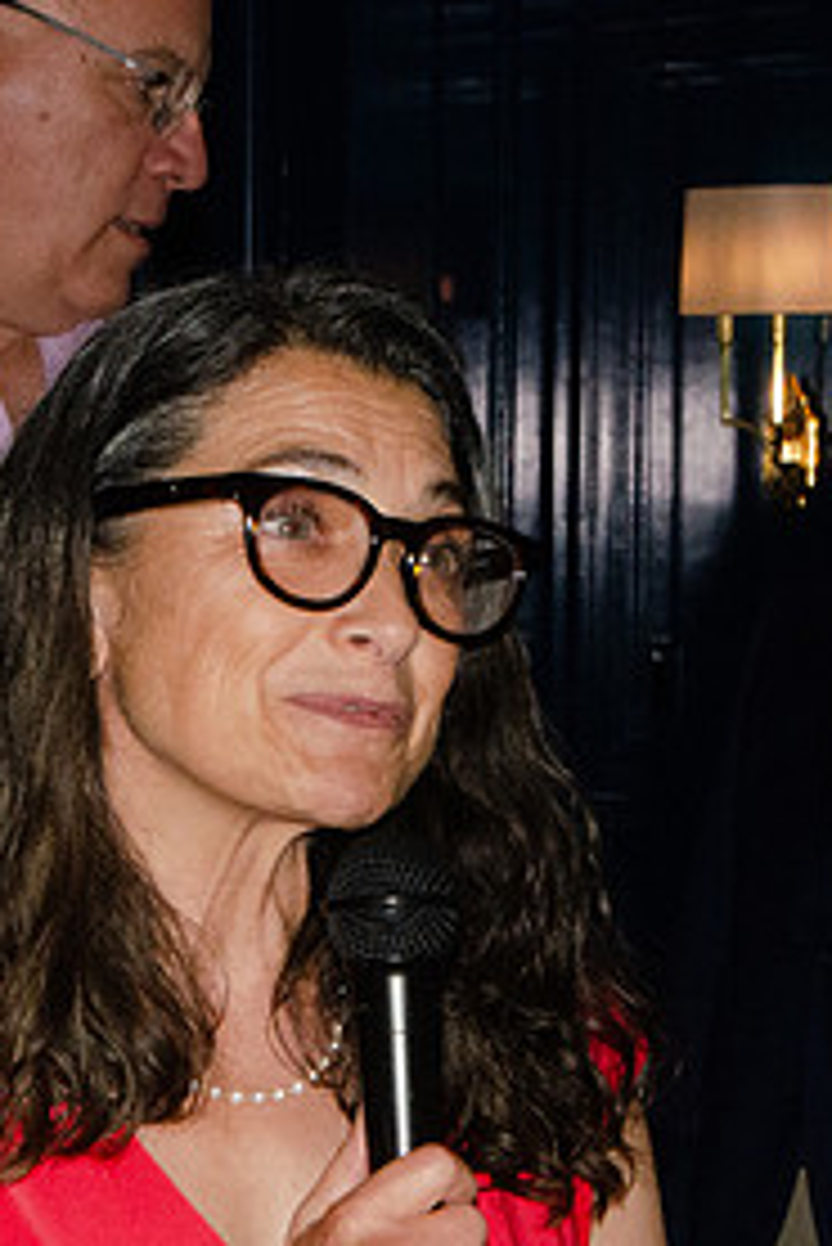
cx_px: 315
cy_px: 859
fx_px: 6509
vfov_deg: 10.9
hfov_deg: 7.3
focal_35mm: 188
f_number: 22
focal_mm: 60
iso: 2500
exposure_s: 1/160
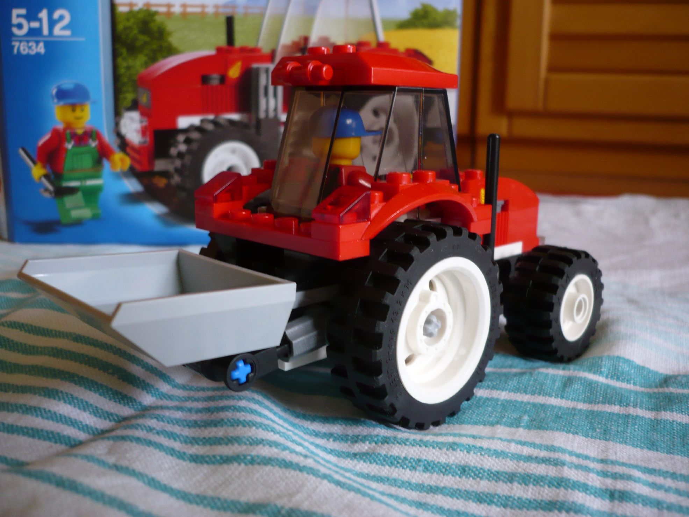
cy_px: 258
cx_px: 344
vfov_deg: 40.7
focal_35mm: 35
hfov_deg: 52.6
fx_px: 697
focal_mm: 5.8
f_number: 2.8
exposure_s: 1/40
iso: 100
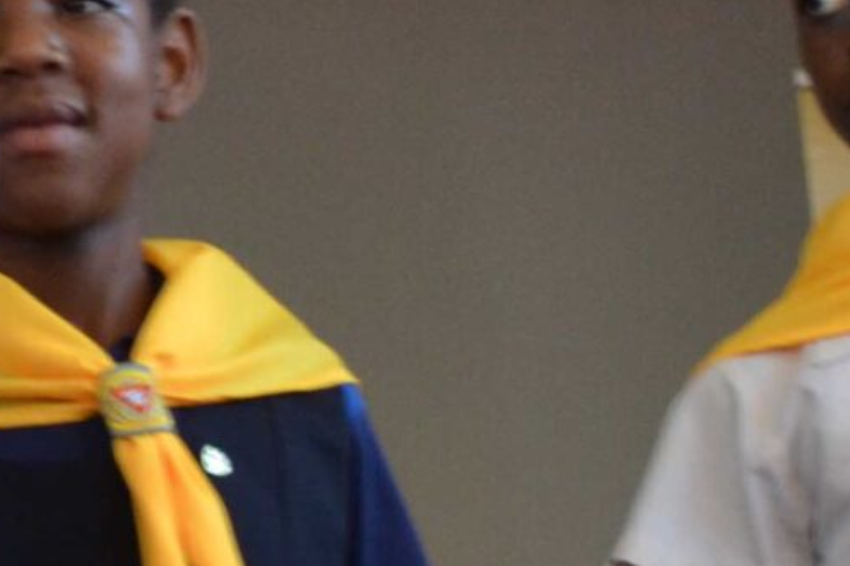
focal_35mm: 309
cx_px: -1062
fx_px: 7293
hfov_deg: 6.4
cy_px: -213
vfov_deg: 4.4
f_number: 5.3
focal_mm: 40
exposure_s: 1/60
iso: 1100
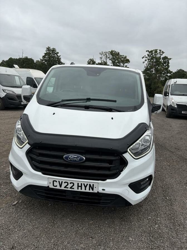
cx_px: 94
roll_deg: +0.5
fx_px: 187
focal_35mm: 26
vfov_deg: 67.3
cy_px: 125
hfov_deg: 53.1
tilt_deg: -5.2
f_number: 1.6
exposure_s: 1/1848
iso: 50
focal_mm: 5.96
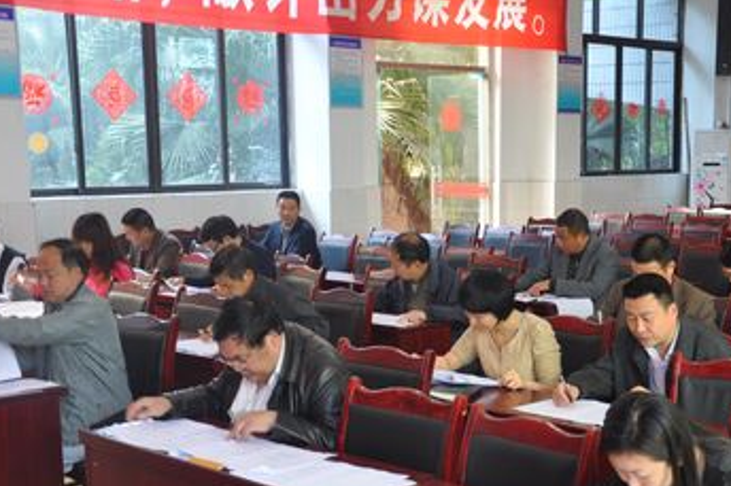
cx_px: 472
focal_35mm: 61
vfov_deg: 22.1
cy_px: 348
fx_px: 1238
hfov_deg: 32.7
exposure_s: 1/20
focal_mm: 28
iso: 400
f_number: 4.2
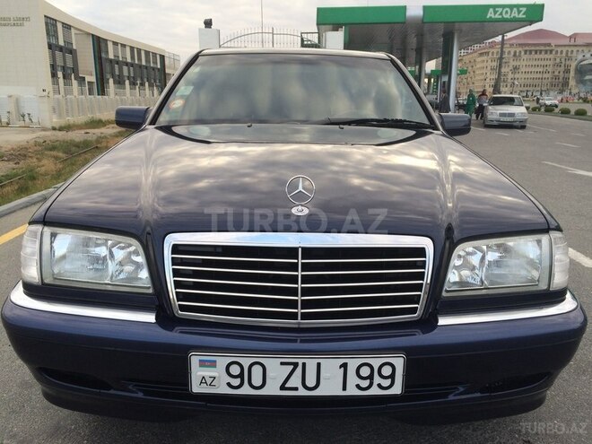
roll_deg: +1.1
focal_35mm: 29
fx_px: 496
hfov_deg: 61.7
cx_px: 296
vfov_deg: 48.2
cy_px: 222
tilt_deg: -14.3
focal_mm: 4.15
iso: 32
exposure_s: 1/494
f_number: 2.2
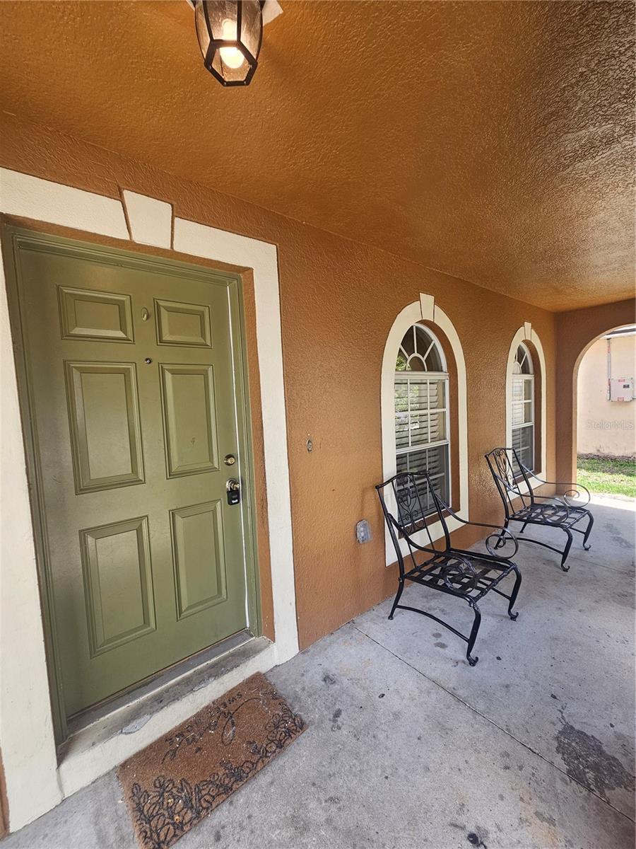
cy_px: 424
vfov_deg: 106.2
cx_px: 318
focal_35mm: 13
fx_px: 318
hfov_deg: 89.9
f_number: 2.2
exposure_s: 1/133
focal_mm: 2.2
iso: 50
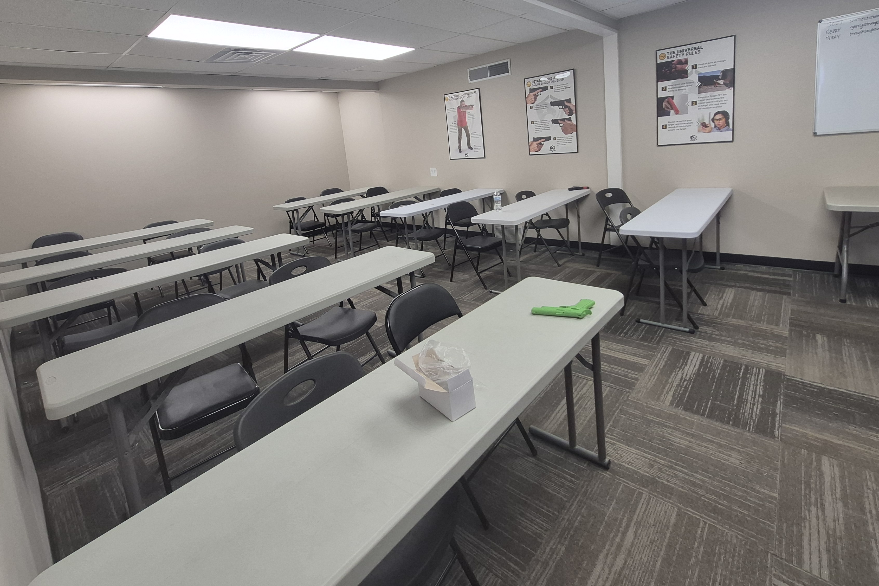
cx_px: 416
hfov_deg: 96.6
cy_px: 207
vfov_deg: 72.1
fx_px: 391
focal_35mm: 16
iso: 80
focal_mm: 1.74
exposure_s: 1/60
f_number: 2.2
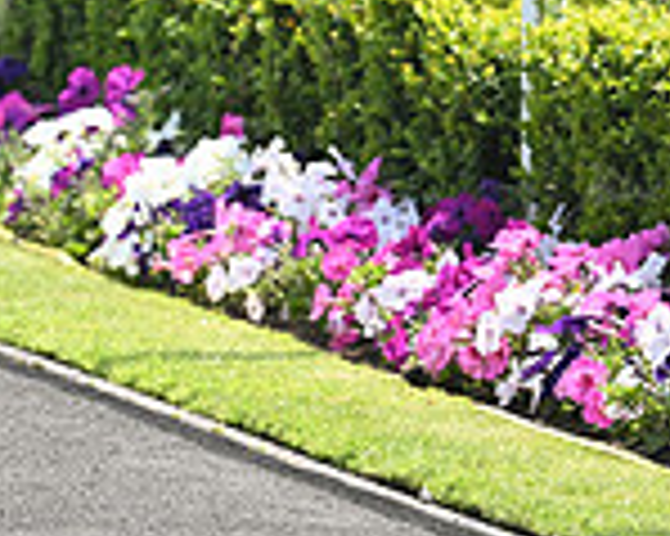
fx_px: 14466
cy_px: -236
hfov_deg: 2.6
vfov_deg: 2.1
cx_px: -540
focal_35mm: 730
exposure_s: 1/500
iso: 400
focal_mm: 200
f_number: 5.6
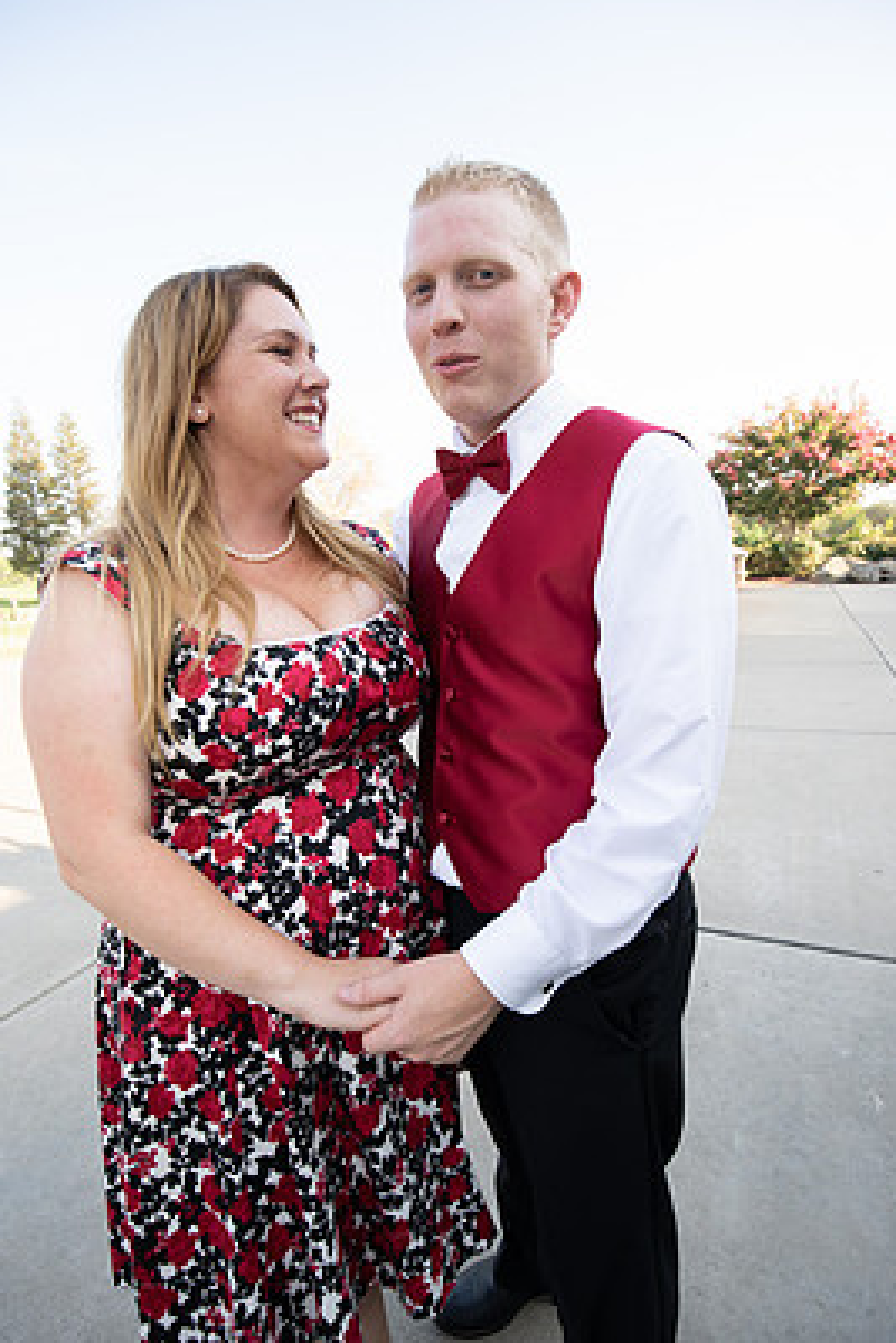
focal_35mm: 18
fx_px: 671
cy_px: 678
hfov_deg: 67.4
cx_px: 423
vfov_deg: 90.0
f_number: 4
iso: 200
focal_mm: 16
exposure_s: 1/250
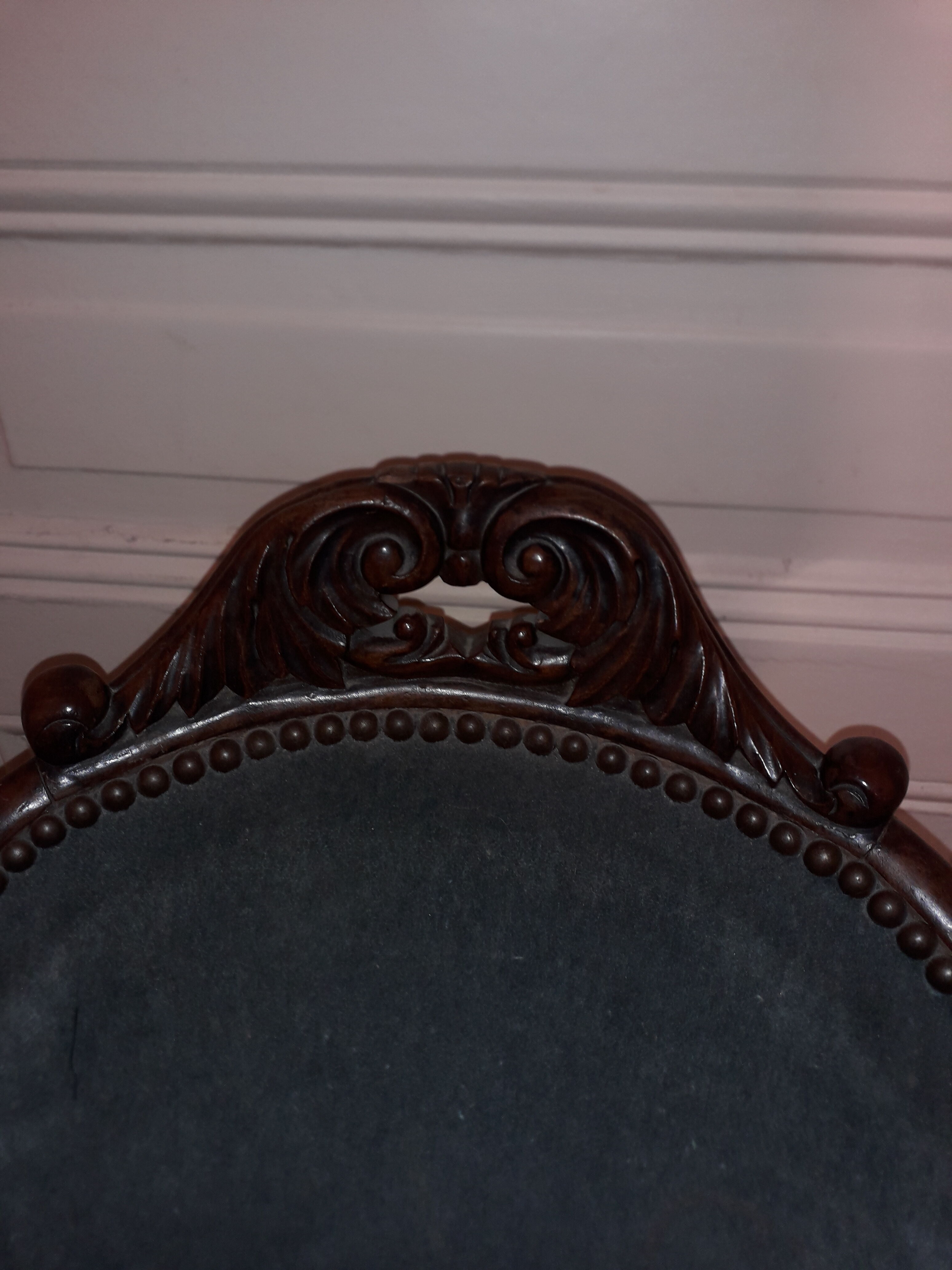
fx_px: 990
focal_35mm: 27
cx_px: 476
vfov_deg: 65.3
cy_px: 635
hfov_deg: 51.4
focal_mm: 3.6
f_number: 1.9
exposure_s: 1/50
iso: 40
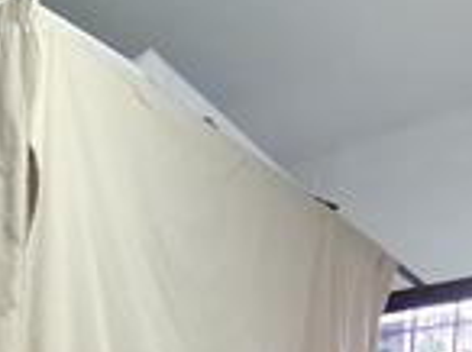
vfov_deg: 18.9
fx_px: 776
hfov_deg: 31.7
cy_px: 652
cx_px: 19
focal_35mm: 57
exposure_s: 1/40
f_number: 2.2
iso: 200
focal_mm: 1.74
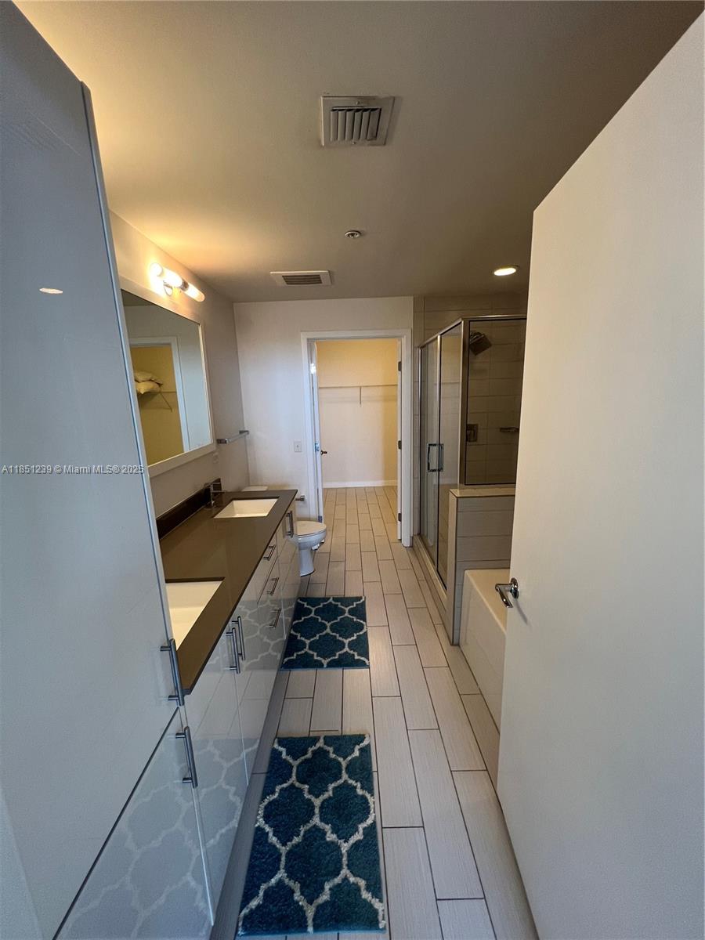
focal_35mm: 13
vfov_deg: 106.2
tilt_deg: -11.2
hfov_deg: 89.9
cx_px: 352
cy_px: 470
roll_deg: +2.2
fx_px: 353
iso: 200
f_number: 1.8
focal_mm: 1.57
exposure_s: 1/60
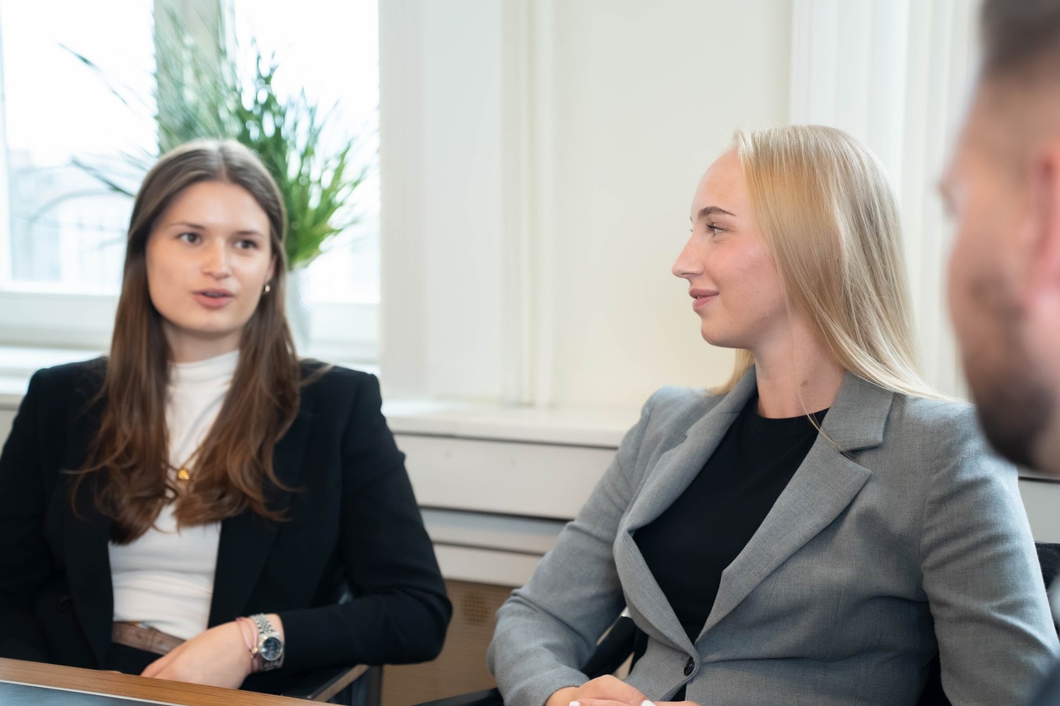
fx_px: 1766
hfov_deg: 33.4
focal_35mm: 60
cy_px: 379
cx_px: 532
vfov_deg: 22.6
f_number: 2.8
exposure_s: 1/100
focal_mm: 55
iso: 3200
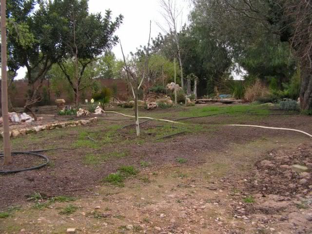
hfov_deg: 51.4
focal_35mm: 36
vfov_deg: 39.7
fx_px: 324
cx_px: 156
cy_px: 117
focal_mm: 6
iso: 64
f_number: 3.2
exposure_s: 1/200
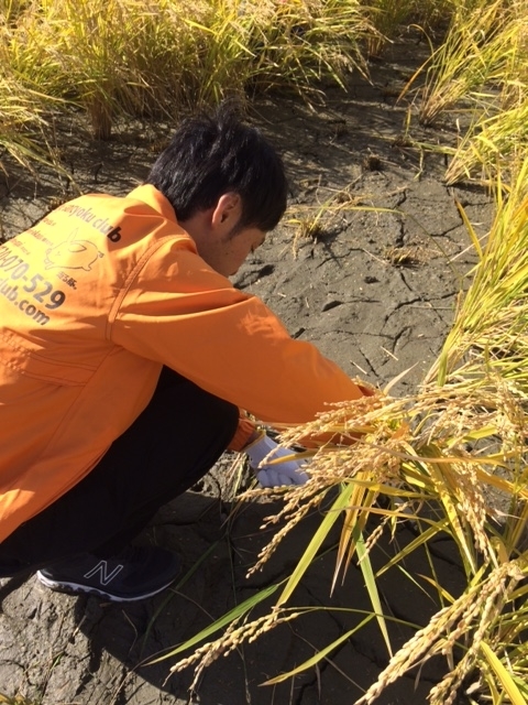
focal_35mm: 29
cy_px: 352
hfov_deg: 48.2
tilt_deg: -41.0
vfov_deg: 61.7
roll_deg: +2.4
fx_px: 590
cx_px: 264
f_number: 2.2
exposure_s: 1/1282
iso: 32
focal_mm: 4.15
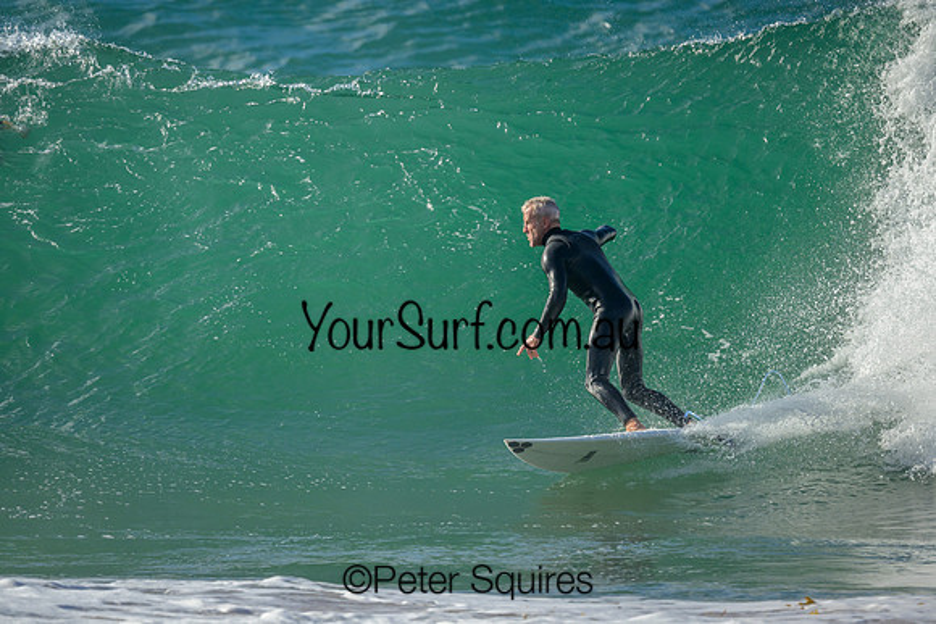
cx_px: 388
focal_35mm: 937
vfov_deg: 1.5
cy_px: 259
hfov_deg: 2.2
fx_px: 24357
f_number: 6.3
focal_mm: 800
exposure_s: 1/2000
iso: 640
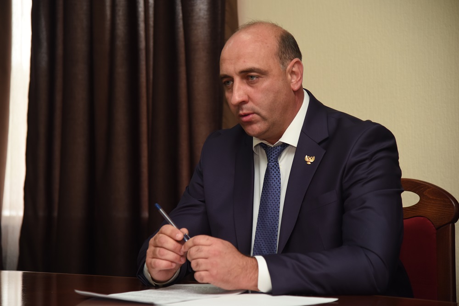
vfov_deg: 14.0
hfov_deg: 20.8
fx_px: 1249
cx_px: 230
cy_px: 153
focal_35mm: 98
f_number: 4.5
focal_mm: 98
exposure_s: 1/250
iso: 1000
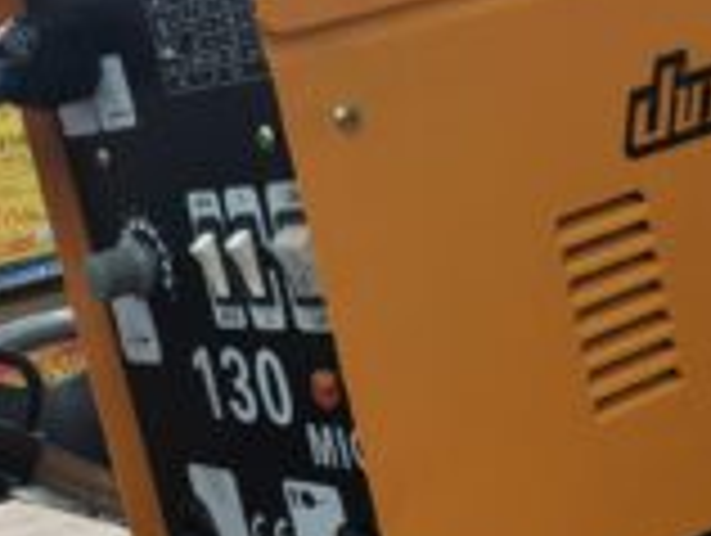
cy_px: 320
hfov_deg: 22.2
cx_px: 315
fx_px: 1810
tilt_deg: -9.4
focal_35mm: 88
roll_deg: +13.2
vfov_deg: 16.8
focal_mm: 4.15
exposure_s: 1/60
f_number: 2.2
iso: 25
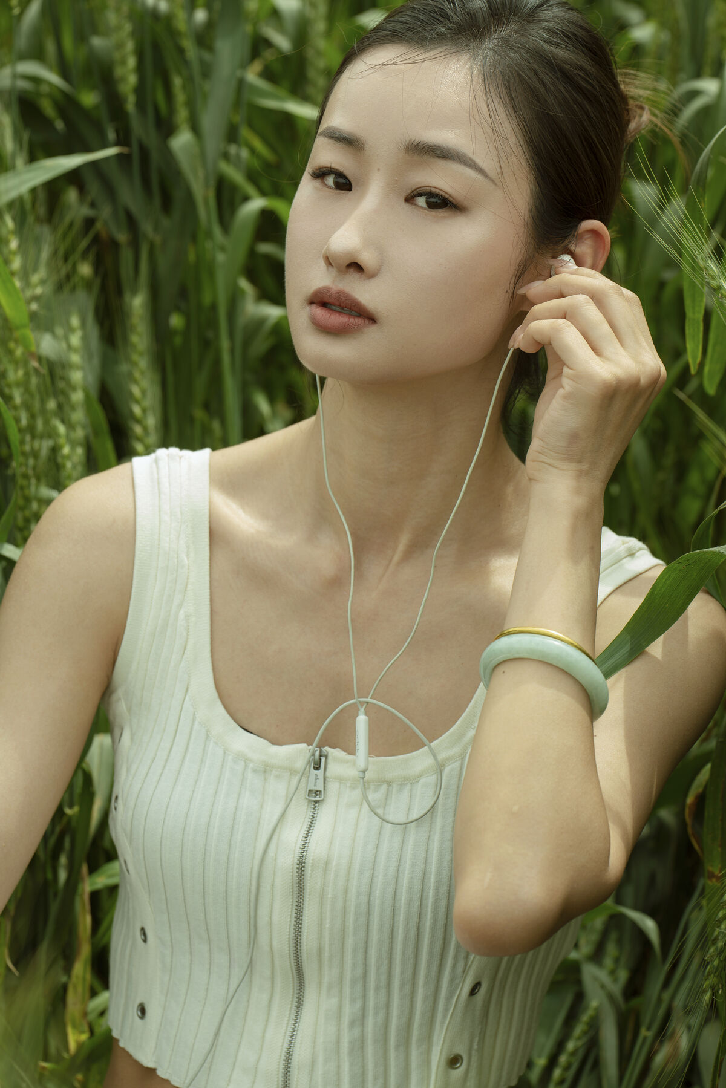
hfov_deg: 10.6
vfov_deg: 15.9
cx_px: 363
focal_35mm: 129
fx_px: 3900
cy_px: 544
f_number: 5.6
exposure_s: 1/160
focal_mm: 129
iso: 50
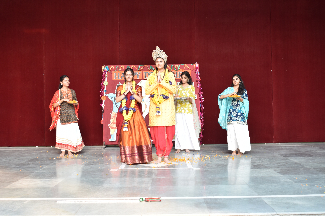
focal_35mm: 42
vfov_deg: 31.9
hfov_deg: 46.4
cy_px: 108
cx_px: 162
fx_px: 379
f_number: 4.2
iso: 160
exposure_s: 1/60
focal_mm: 28
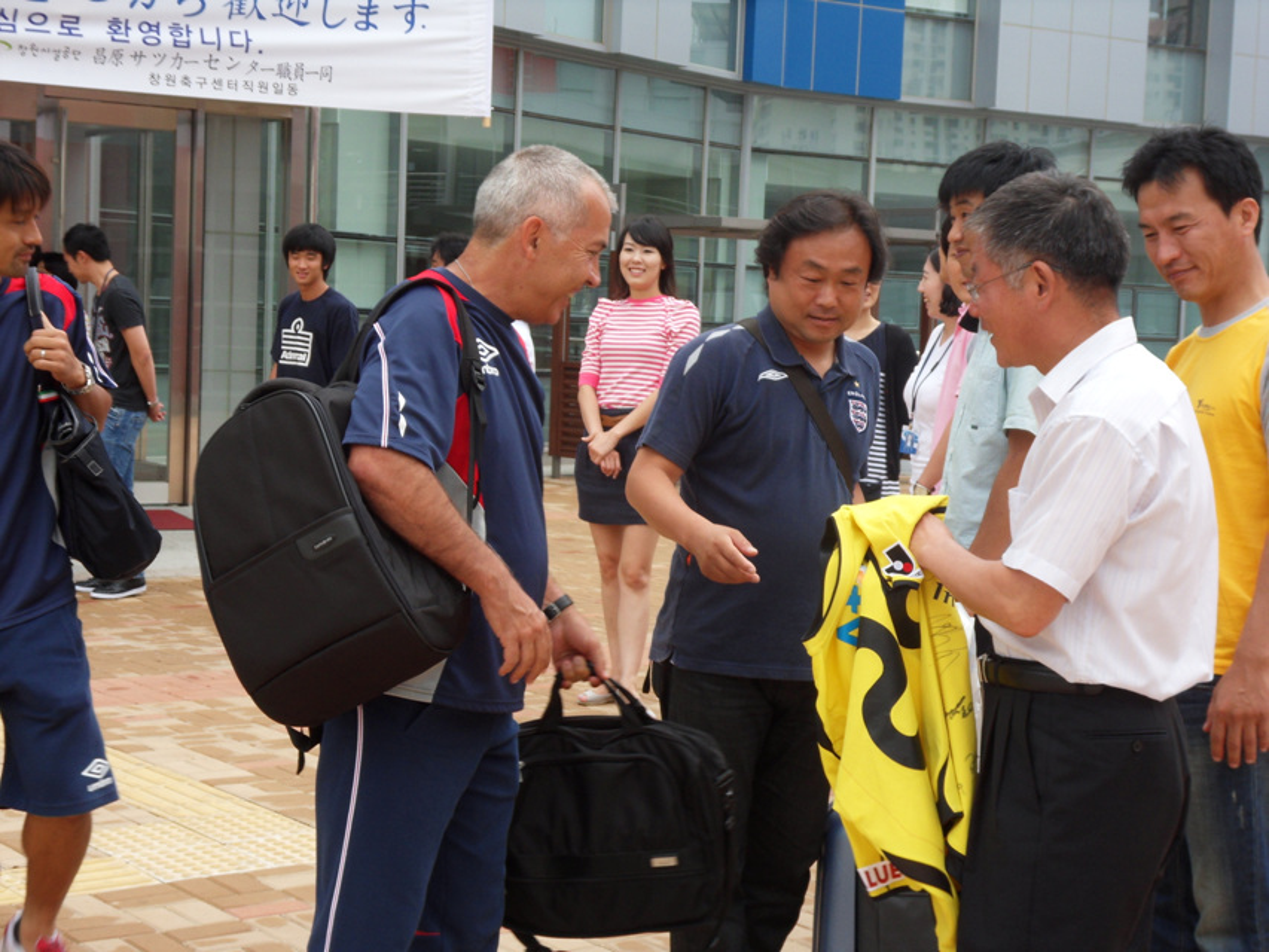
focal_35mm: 70
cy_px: 476
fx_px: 2567
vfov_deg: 21.0
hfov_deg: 27.8
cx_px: 634
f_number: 5.1
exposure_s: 1/60
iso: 80
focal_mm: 12.3
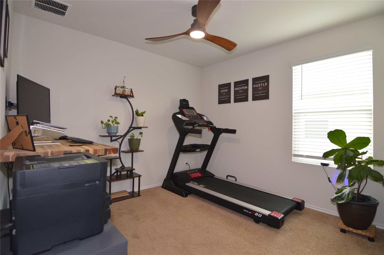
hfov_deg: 92.5
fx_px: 184
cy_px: 128
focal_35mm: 17
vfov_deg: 69.5
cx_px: 192
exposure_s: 1/60
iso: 400
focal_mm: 11.5
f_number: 3.5
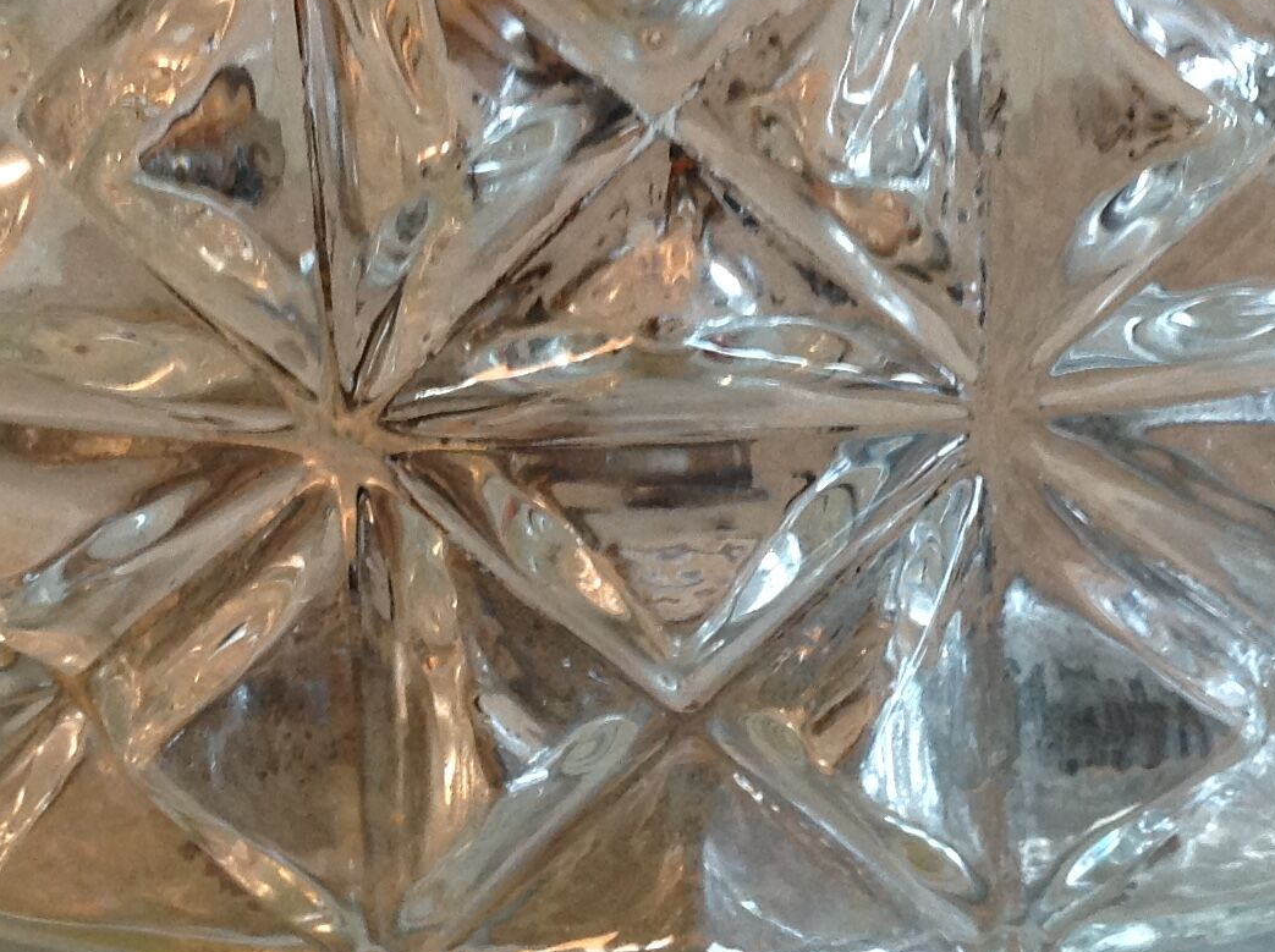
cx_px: 703
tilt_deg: -15.7
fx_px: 3200
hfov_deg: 22.5
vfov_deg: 16.7
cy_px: 119
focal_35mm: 87
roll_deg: +1.5
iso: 125
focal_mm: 4.28
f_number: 2.4
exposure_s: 1/15
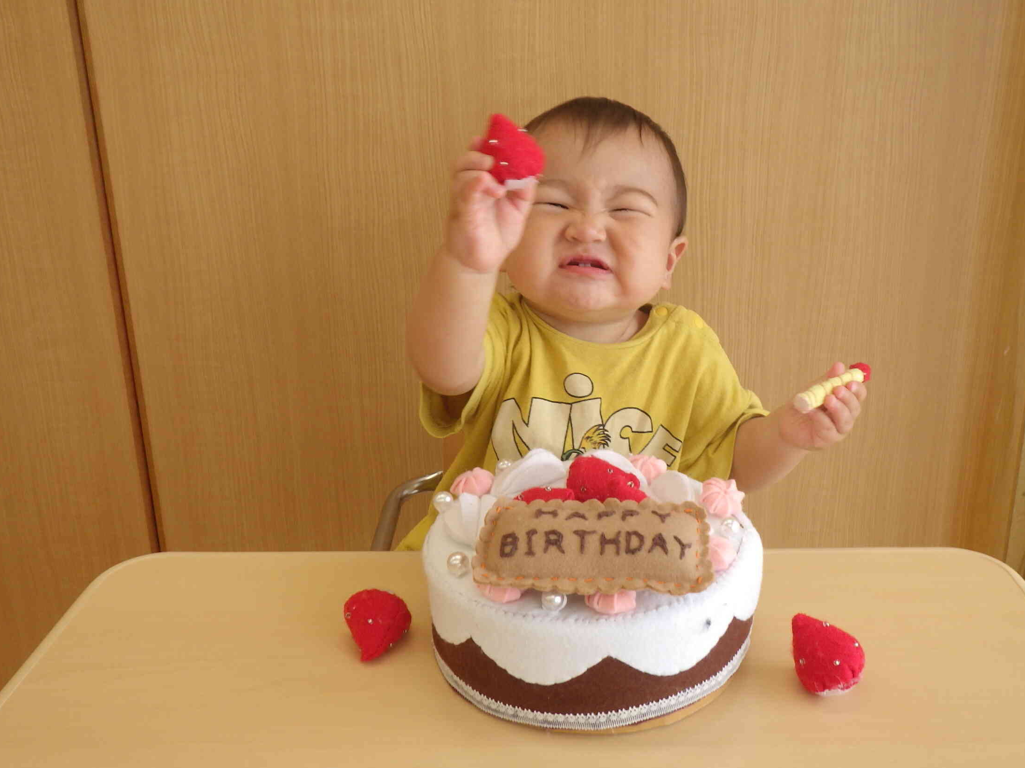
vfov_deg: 42.8
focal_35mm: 33
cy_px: 329
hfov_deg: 55.1
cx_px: 599
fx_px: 977
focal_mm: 5
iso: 125
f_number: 3.5
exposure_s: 1/100
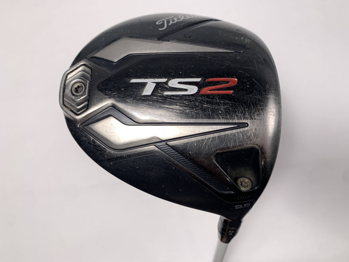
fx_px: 262
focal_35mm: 26
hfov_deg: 67.3
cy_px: 131
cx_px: 174
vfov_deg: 53.1
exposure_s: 1/259
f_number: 1.8
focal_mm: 4.25
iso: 25
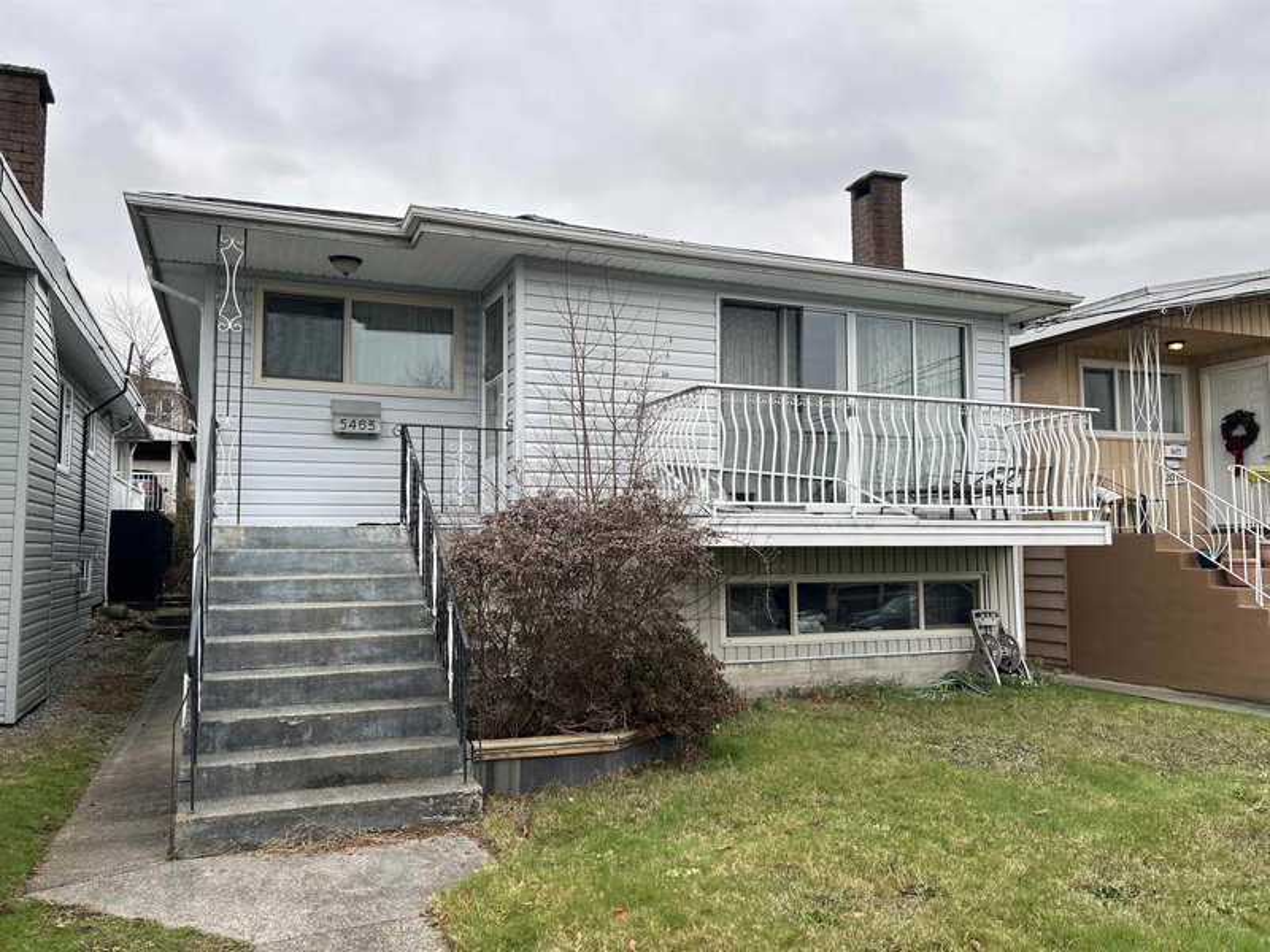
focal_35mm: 26
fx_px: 954
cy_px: 476
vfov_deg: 53.1
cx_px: 635
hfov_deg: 67.3
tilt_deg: +4.0
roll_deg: +0.3
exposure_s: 1/349
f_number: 1.5
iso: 50
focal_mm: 5.7
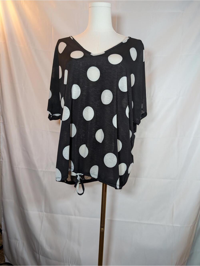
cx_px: 100
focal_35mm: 24
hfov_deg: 56.9
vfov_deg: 71.5
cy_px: 133
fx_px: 185
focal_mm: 6.9
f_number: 1.68
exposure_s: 1/120
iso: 575
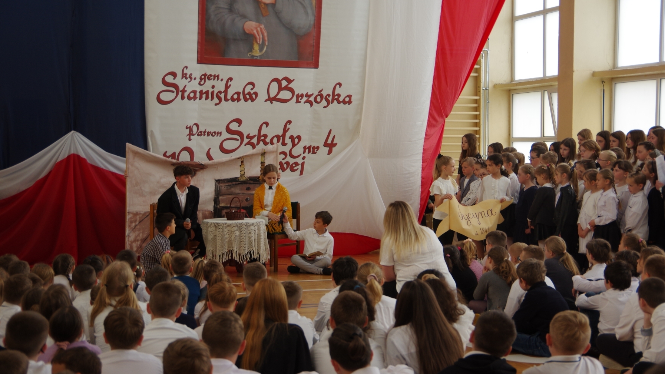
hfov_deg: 33.3
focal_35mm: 63
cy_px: 185
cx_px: 332
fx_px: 1111
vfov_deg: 19.1
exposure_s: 1/40
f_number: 4.5
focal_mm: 40
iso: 200
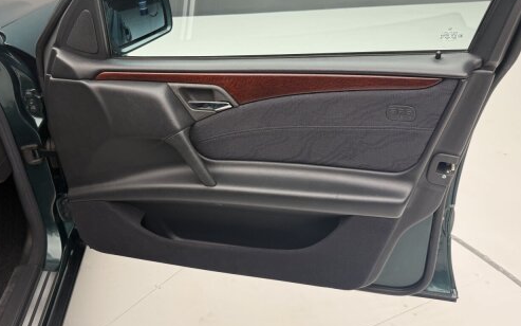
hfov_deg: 57.7
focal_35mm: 33
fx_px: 469
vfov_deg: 38.3
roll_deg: +5.3
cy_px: 162
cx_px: 207
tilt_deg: -30.4
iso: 125
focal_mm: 6.76
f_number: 1.78
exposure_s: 1/49
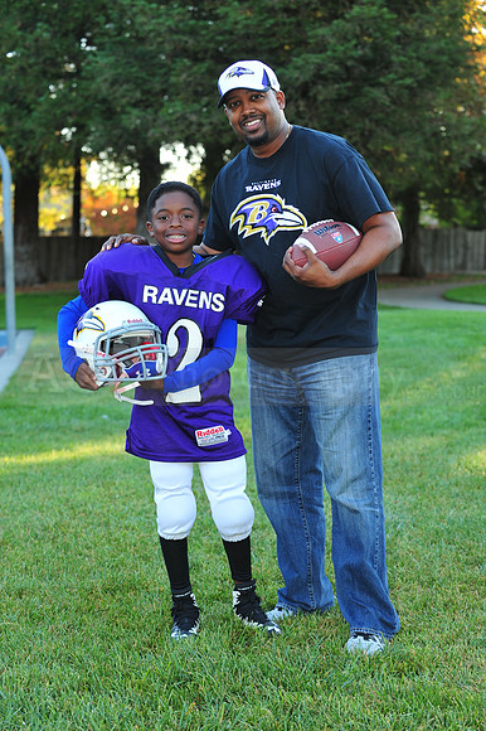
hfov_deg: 19.4
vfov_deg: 28.9
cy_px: 366
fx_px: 1419
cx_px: 243
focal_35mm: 70
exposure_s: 1/60
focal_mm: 70
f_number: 4.5
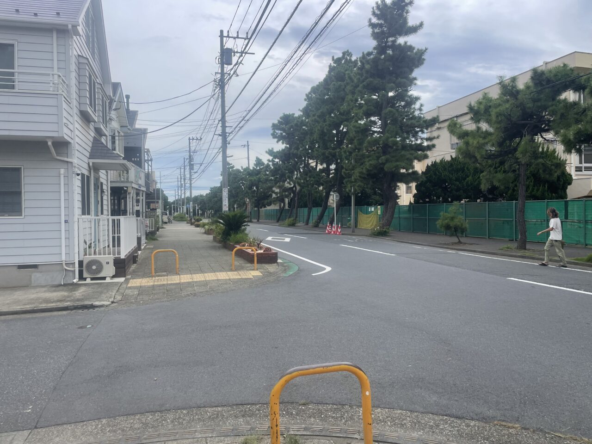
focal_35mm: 26
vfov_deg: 53.1
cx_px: 296
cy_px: 222
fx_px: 445
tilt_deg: +0.1
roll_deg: -0.1
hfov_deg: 67.3
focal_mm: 4.2
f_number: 1.6
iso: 32
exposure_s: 1/2353
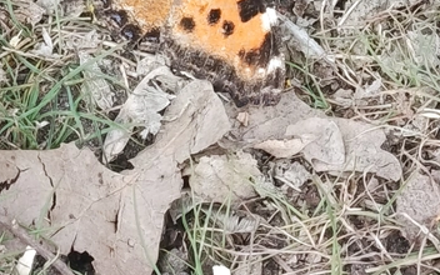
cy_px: -30
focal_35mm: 247
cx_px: 202
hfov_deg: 8.5
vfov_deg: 5.3
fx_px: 2962
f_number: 1.7
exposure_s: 1/100
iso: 66
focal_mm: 5.24
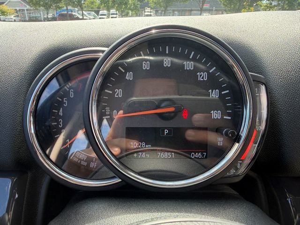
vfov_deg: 56.8
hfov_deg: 71.6
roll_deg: +0.8
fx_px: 208
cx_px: 150
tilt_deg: -23.4
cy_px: 112
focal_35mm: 24
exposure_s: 1/121
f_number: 2.2
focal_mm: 2.22
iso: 40
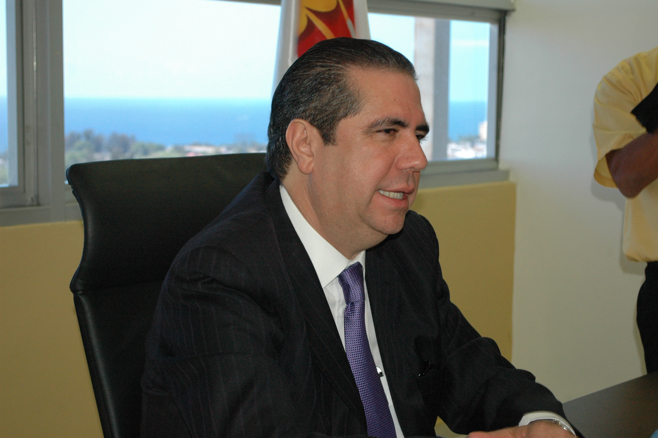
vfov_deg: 20.1
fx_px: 1233
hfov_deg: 29.9
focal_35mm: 68
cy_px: 219
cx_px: 329
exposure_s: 1/60
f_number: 5.3
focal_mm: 45
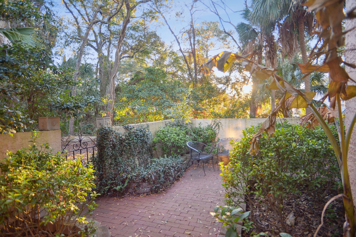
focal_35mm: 20
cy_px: 118
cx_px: 178
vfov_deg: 61.9
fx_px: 198
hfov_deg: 84.0
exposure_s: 1/50
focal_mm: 20
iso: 400
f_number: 3.5
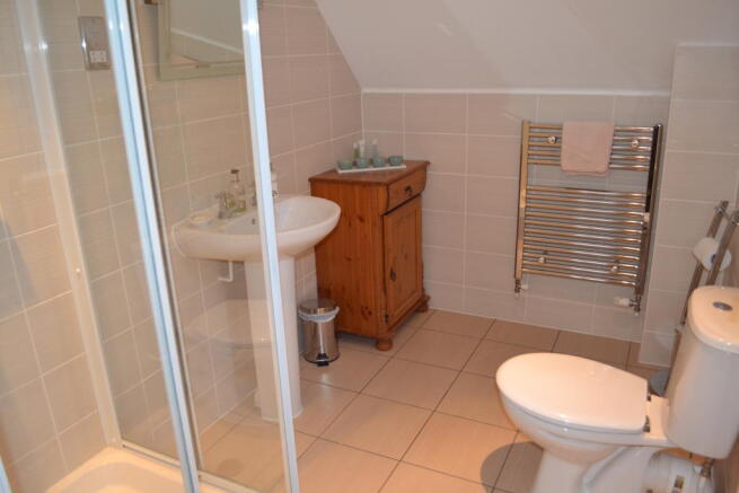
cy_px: 246
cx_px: 370
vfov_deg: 48.0
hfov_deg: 67.4
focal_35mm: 27
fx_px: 554
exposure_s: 1/60
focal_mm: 18
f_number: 3.5
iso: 1400
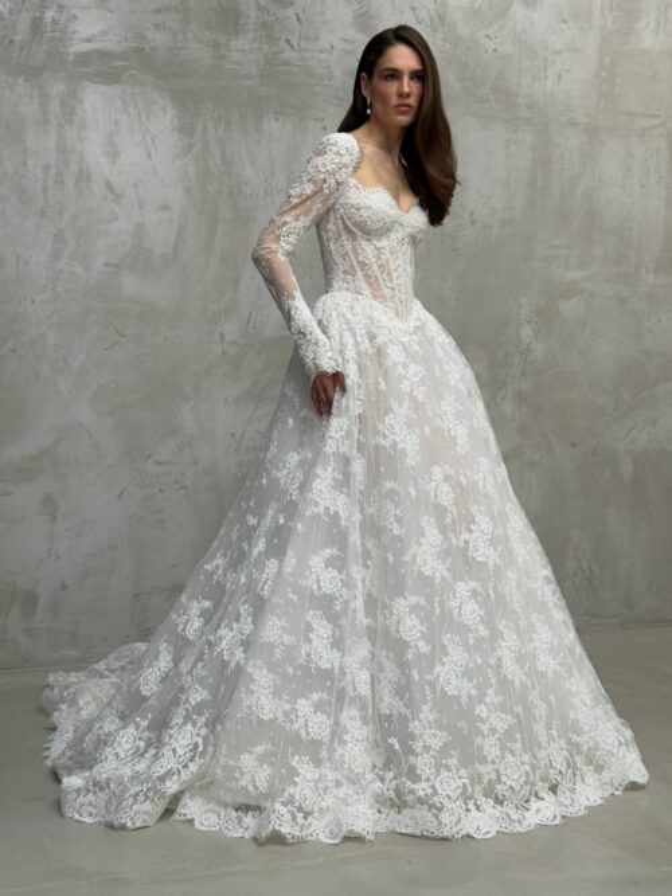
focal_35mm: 48
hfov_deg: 30.3
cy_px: 448
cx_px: 336
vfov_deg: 39.7
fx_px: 1243
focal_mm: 6.76
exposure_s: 1/87
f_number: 1.78
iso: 100
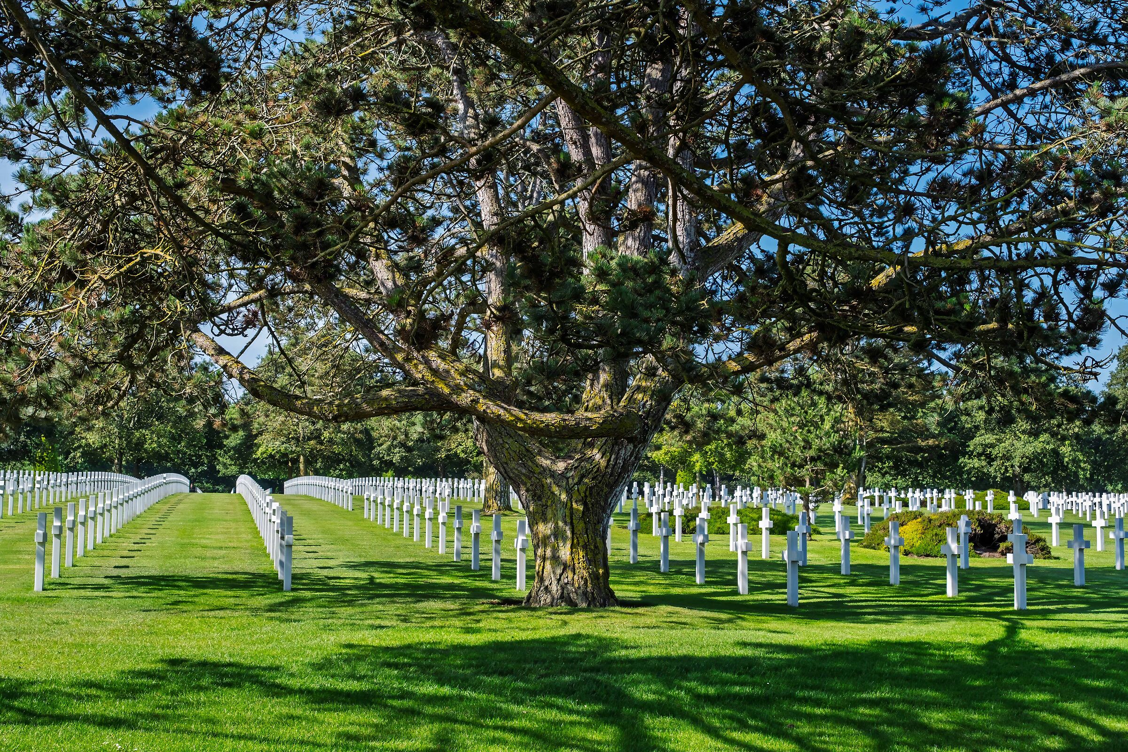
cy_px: 376
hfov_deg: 39.6
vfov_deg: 27.0
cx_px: 564
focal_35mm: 50
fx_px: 1567
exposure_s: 1/200
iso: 160
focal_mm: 33
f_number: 5.6
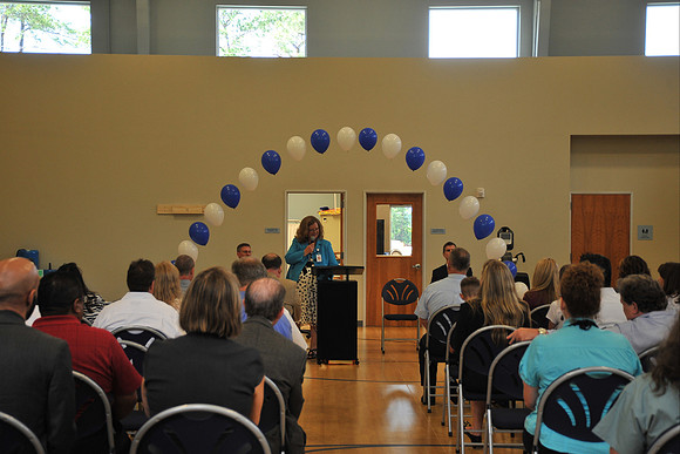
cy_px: 227
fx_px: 1171
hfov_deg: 32.4
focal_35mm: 62
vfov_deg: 21.9
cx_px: 340
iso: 1000
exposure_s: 1/100
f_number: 5.6
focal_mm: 62
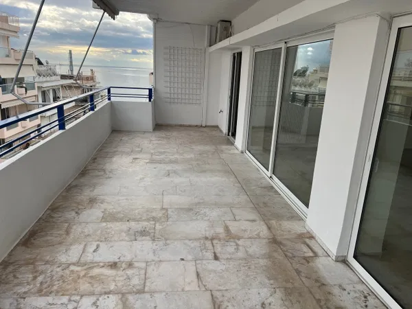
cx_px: 206
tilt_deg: -15.0
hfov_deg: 67.3
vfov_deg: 53.1
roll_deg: -2.3
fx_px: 309
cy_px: 154
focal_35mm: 26
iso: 50
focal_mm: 5.7
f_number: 1.5
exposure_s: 1/1669
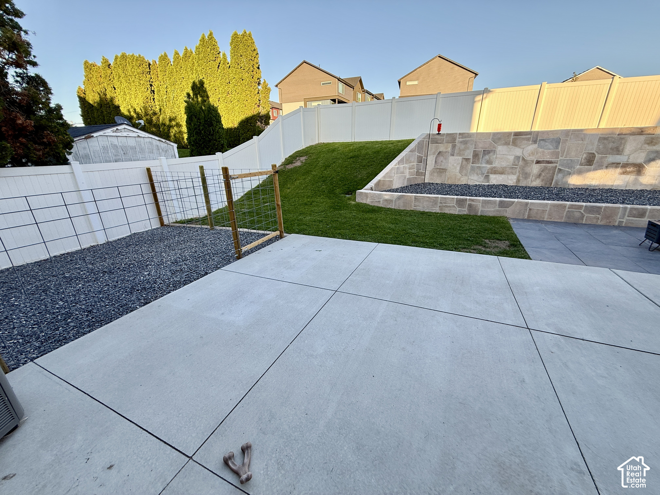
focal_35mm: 14
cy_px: 248
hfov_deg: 102.1
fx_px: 267
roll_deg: +0.9
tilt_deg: -19.1
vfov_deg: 85.7
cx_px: 330
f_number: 2.2
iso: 50
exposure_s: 1/160
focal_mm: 2.22
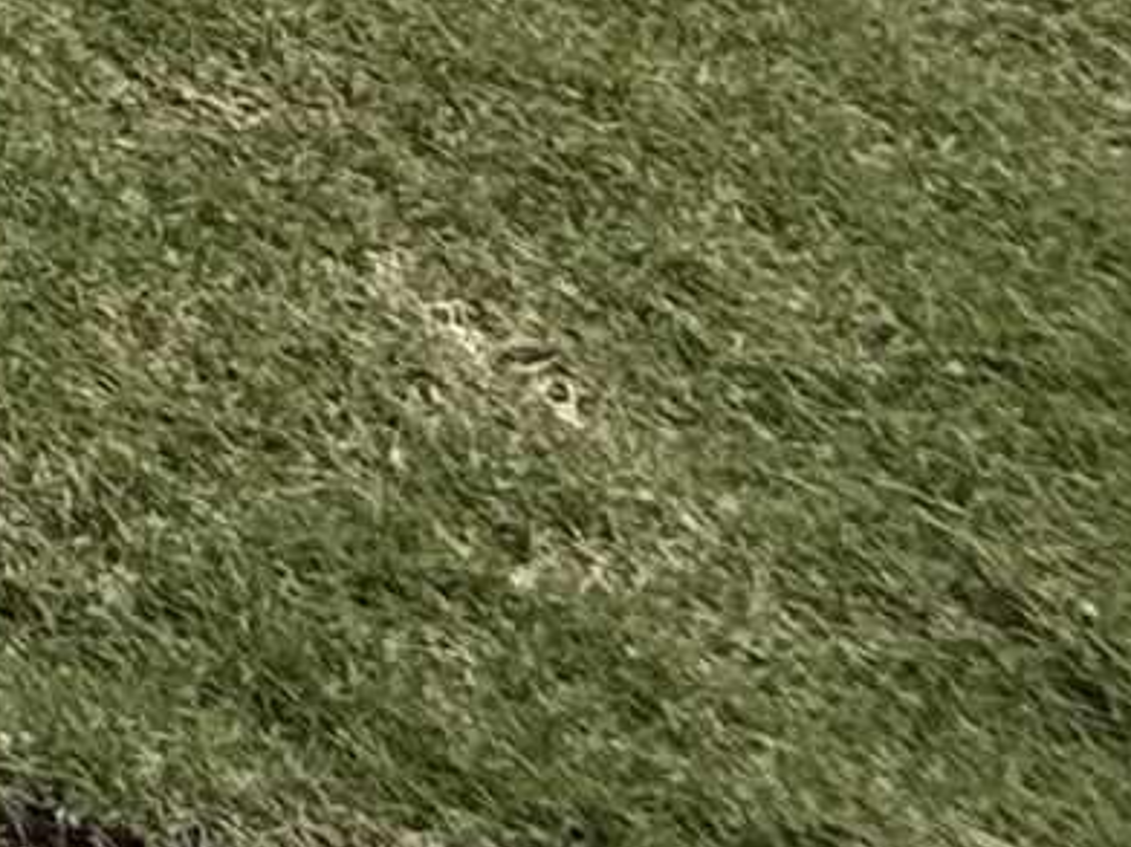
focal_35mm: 110
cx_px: -3095
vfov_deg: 9.1
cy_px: -2090
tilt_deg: +1.6
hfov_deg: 8.9
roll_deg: -0.3
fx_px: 3593
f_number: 2.2
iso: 80
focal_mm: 2.22
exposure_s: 1/1534
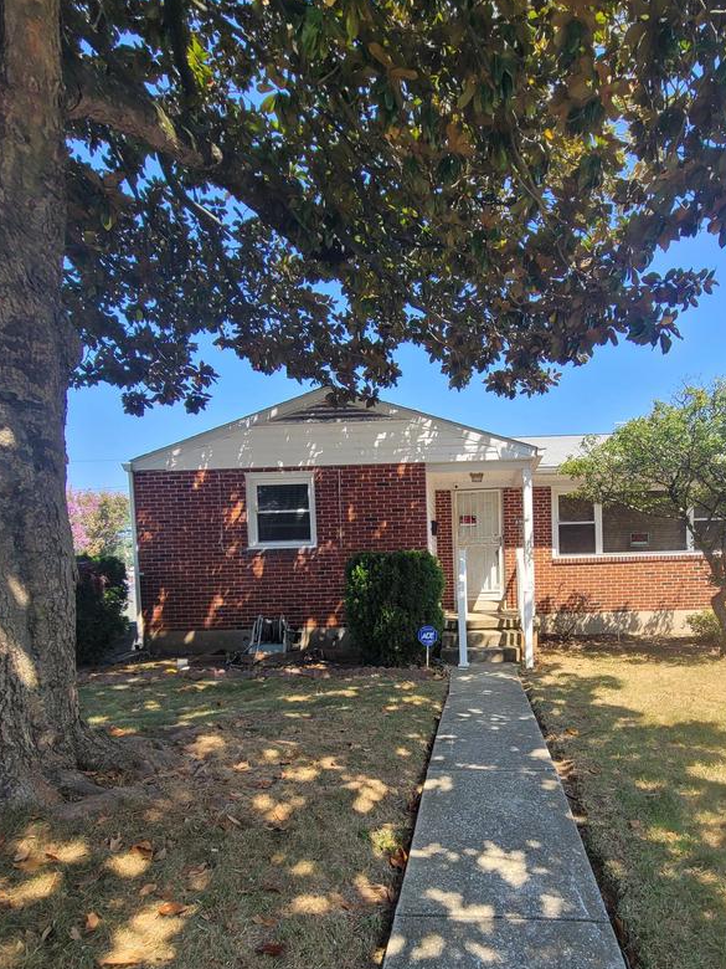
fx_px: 503
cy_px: 596
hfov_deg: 70.1
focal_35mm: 18
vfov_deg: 86.3
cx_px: 468
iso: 50
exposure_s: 1/565
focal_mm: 2.2
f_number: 2.2
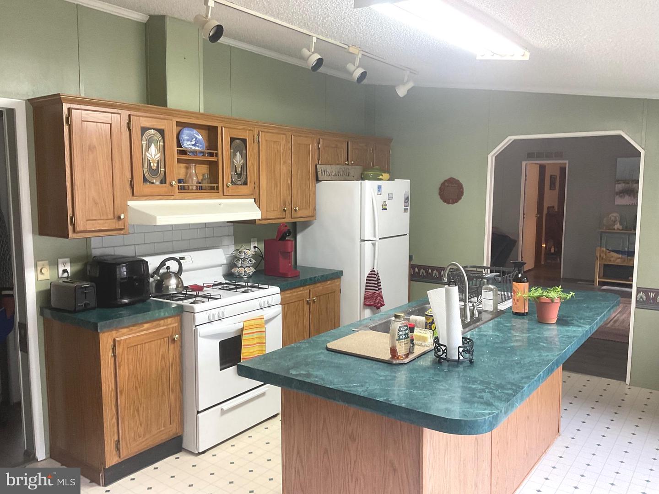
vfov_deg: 48.2
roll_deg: +0.1
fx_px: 552
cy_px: 247
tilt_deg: -6.7
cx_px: 330
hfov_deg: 61.7
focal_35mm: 29
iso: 80
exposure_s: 1/60
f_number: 1.8
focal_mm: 3
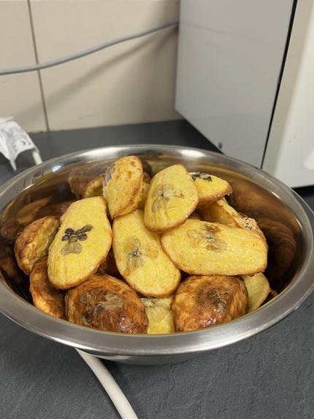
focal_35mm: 27
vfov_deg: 65.3
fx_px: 327
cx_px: 153
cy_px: 210
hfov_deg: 51.3
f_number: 1.6
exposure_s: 1/50
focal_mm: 5.1
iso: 100
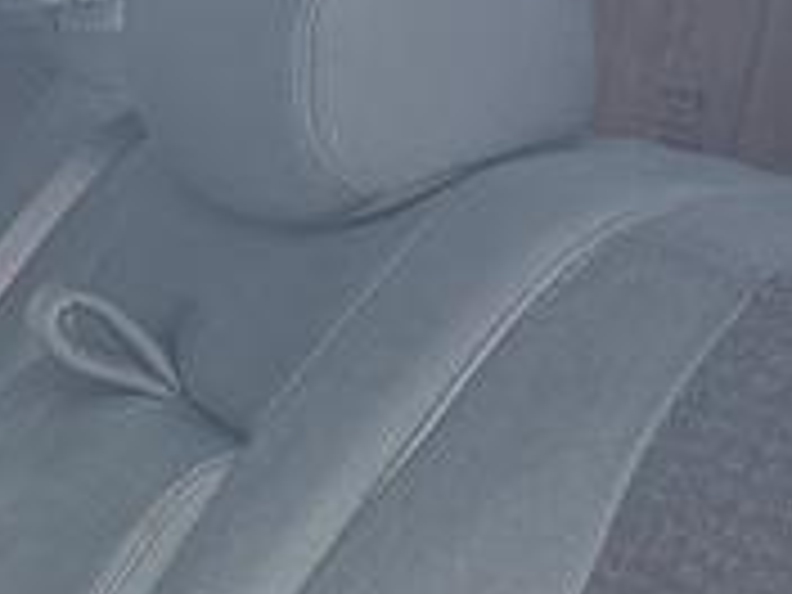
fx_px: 4324
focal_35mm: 189
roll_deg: -1.3
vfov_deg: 6.9
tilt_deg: -27.7
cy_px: 1940
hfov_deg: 9.2
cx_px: -1206
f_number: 1.5
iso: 32
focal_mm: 5.7
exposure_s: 1/145
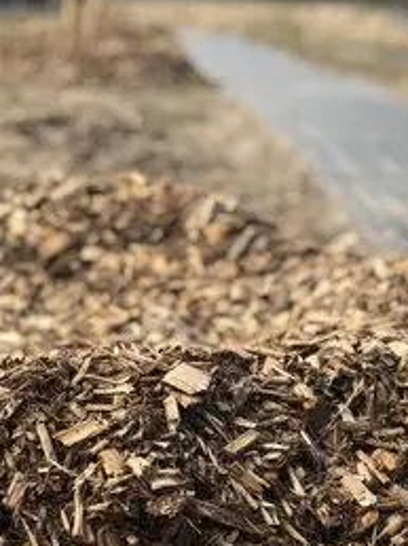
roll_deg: -0.5
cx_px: 113
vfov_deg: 18.4
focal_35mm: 107
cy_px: 302
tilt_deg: -8.9
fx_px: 1684
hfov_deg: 13.8
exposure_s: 1/284
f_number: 2.8
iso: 20
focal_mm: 6.6
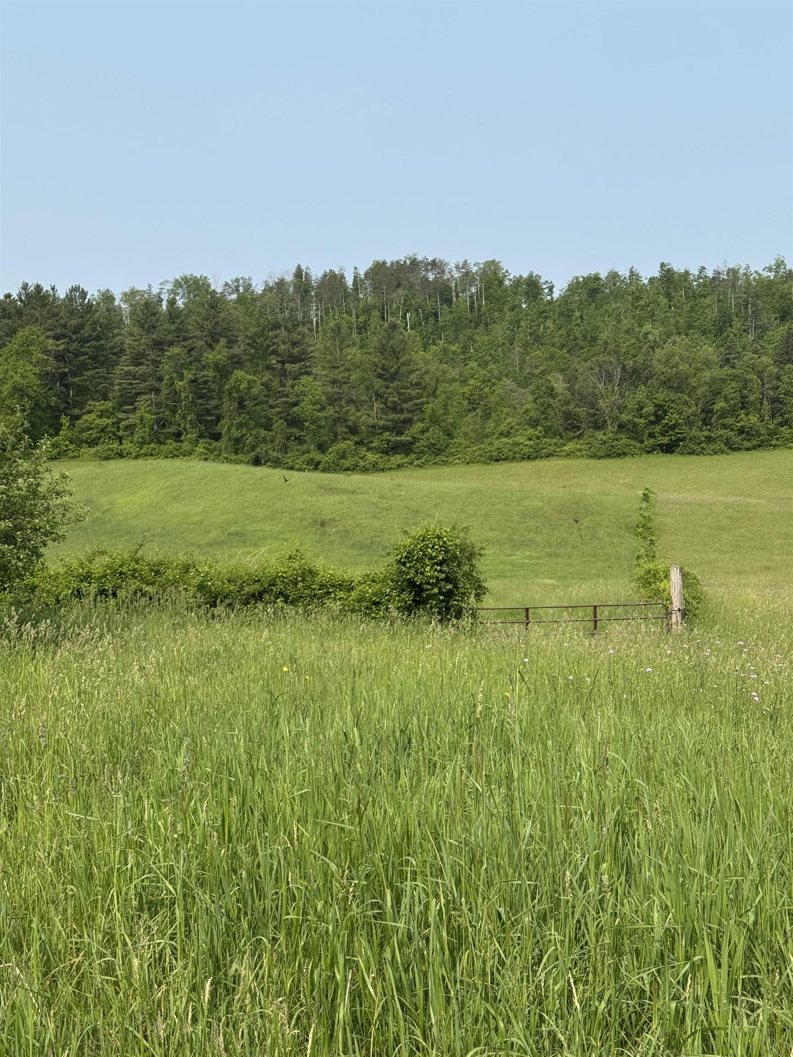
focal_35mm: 48
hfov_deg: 30.3
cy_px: 528
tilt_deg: -2.9
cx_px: 396
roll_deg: +2.1
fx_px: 1466
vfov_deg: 39.7
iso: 64
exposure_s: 1/3610
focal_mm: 6.76
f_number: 1.78
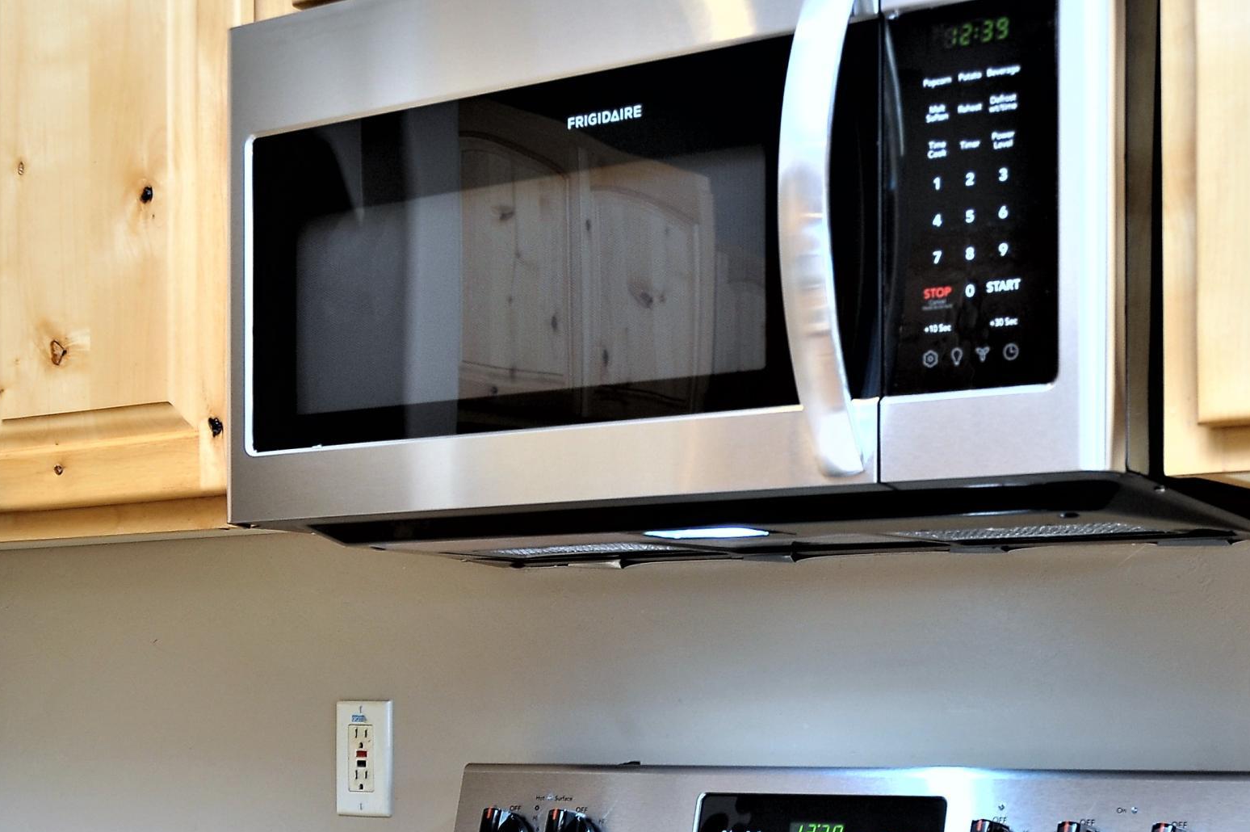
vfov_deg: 21.4
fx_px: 2151
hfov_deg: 32.4
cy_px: 754
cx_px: 663
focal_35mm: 62
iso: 640
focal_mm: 32
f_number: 5
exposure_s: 1/30
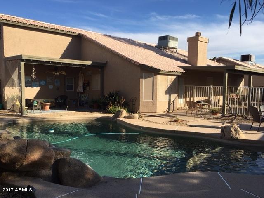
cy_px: 99
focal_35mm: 29
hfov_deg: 61.7
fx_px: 221
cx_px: 132
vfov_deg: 48.2
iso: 25
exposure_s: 1/1304
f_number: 2.2
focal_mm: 4.15
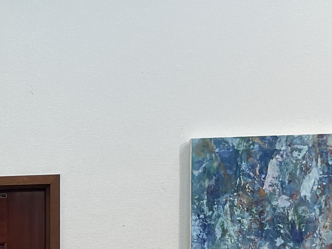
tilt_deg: -3.2
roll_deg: +0.5
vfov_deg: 13.6
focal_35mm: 105
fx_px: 1007
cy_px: 313
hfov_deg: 16.9
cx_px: -167
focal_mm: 4.2
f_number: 1.6
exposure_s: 1/100
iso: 50
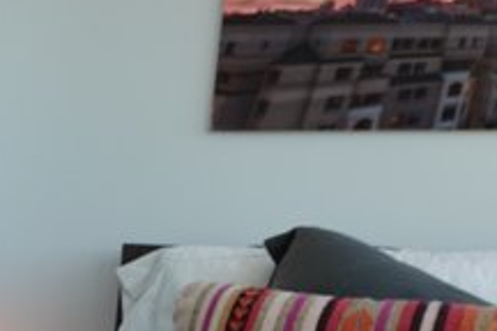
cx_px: -12
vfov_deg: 18.7
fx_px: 980
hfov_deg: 26.7
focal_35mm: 71
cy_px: 331
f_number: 2.8
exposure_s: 1/60
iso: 100
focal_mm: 9
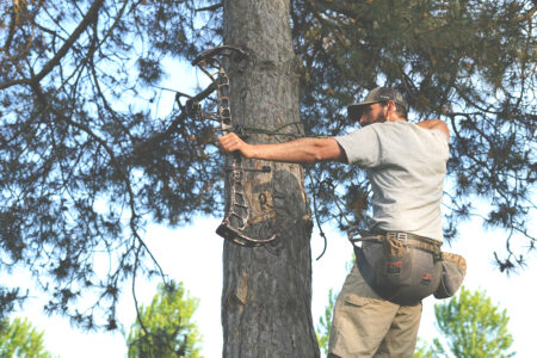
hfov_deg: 39.6
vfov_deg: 27.0
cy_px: 179
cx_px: 268
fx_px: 746
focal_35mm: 50
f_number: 4
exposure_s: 1/640
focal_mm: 50
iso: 400
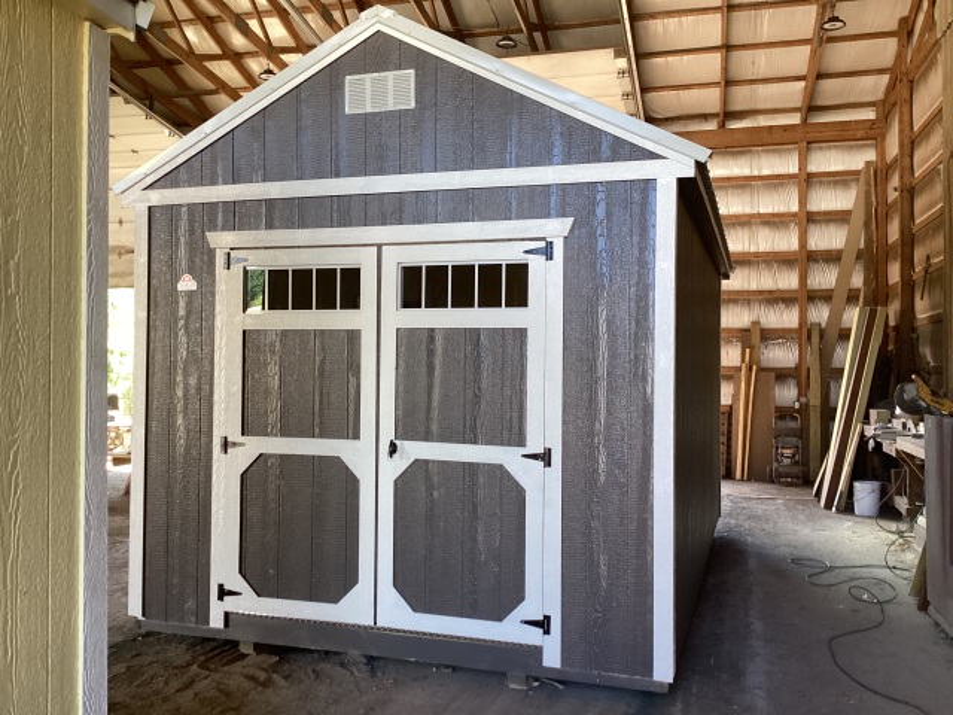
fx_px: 853
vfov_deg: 45.4
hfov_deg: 58.4
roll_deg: -0.3
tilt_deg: -1.5
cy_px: 358
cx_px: 476
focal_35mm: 31
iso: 80
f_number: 2.4
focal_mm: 3.3
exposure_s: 1/120
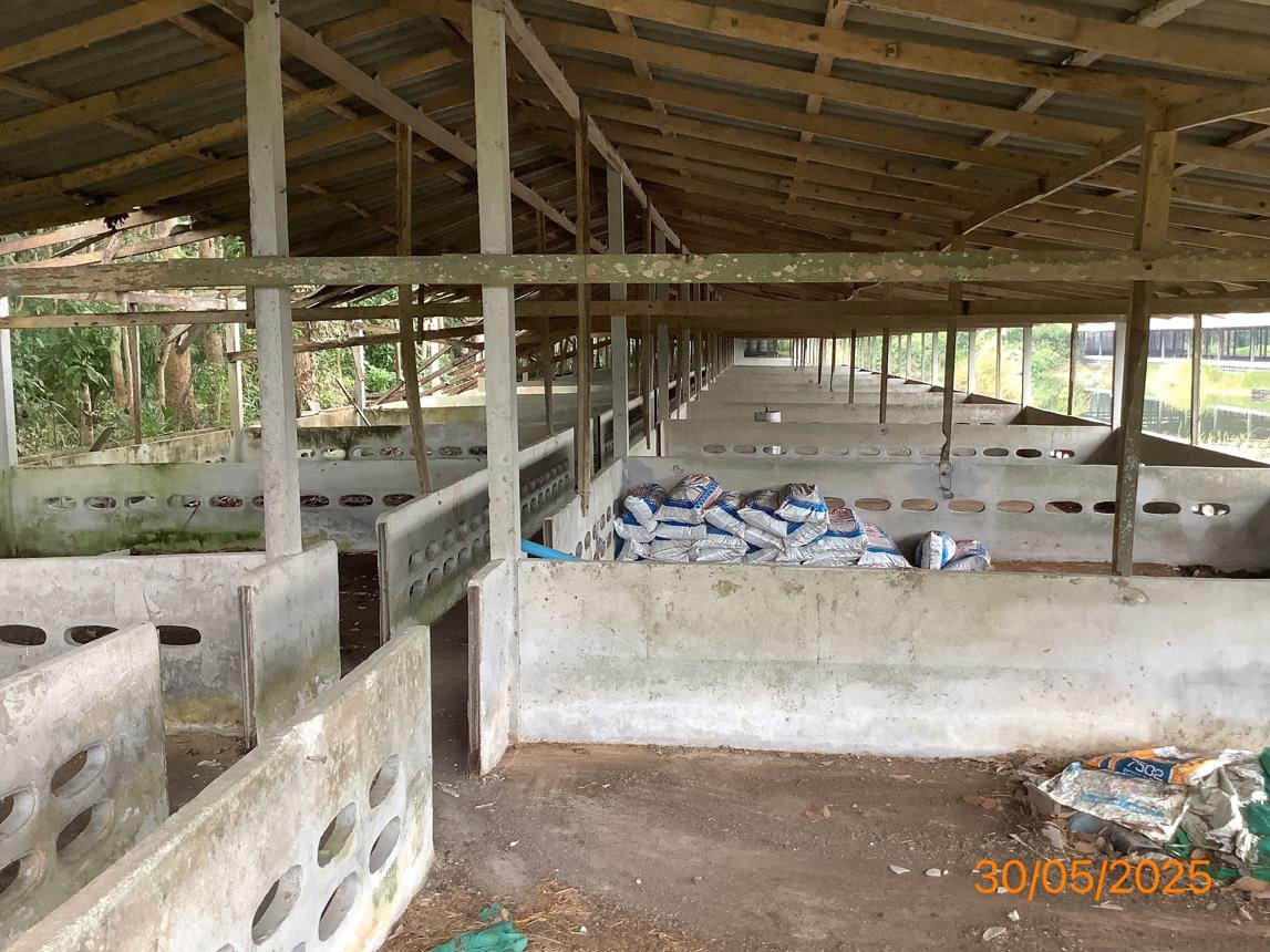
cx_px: 635
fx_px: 1137
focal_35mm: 31
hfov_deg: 58.4
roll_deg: +0.4
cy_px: 476
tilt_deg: -8.8
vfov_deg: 45.4
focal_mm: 3.3
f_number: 2.4
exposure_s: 1/50
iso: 125
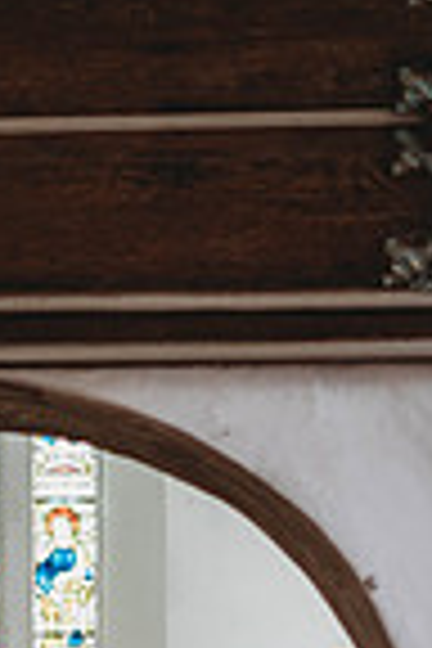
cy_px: 914
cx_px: -32
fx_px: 4770
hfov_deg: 5.2
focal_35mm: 265
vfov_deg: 7.7
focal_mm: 85
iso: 720
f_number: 1.8
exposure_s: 1/160
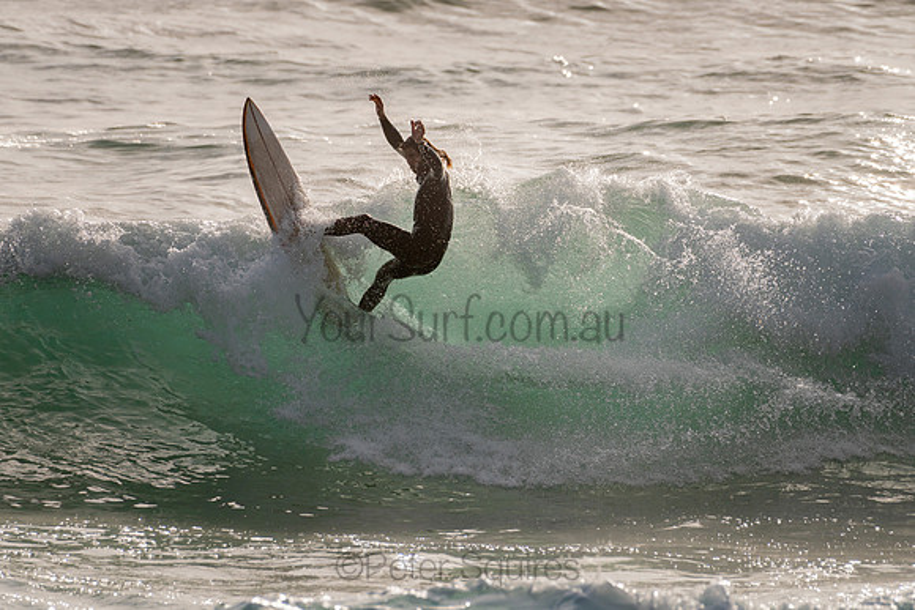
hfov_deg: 3.4
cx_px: 446
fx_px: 15581
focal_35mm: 613
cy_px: 296
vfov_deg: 2.2
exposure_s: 1/2000
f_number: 7.1
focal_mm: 500
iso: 64
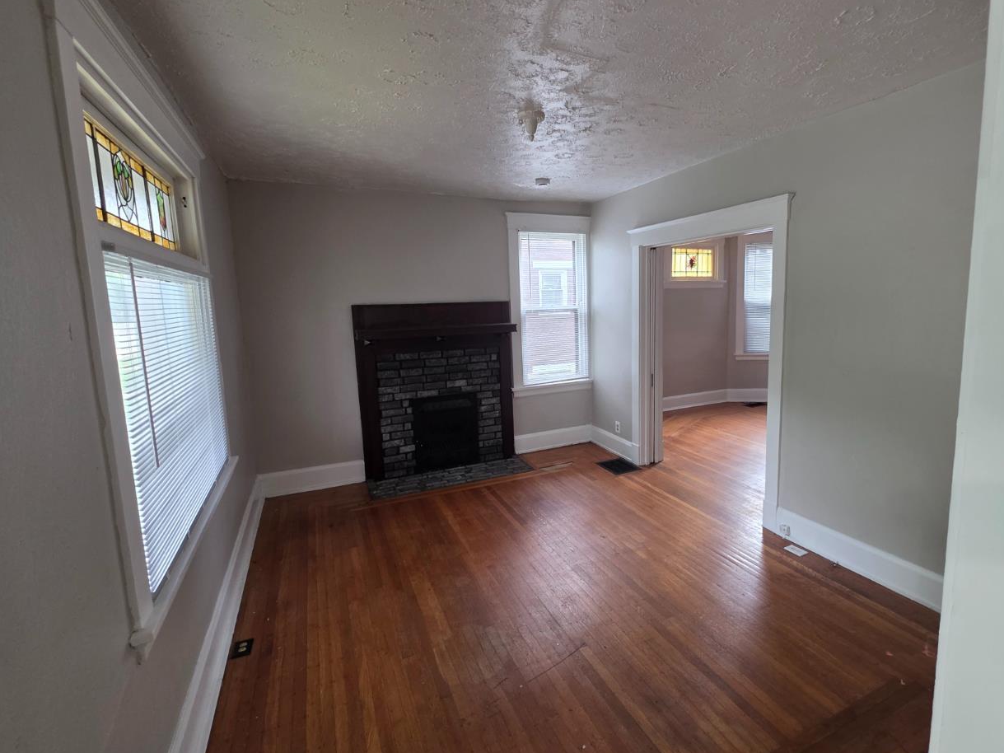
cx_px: 564
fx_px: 464
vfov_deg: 78.1
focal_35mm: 16
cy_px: 364
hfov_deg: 94.0
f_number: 1.9
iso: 160
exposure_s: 1/60
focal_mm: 2.2
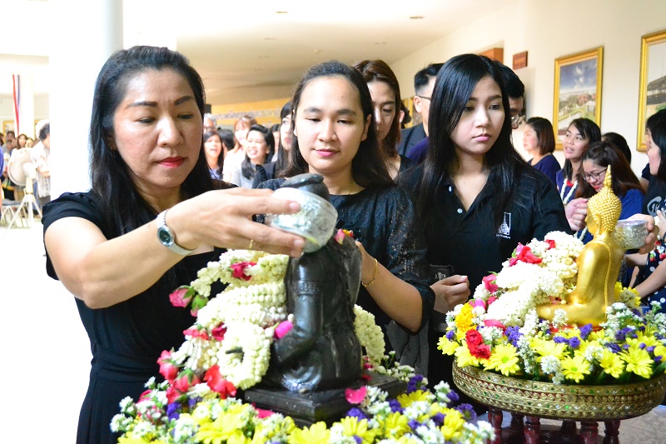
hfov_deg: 41.1
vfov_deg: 28.1
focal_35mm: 48
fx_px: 888
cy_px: 222
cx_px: 333
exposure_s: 1/100
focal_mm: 32
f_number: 5
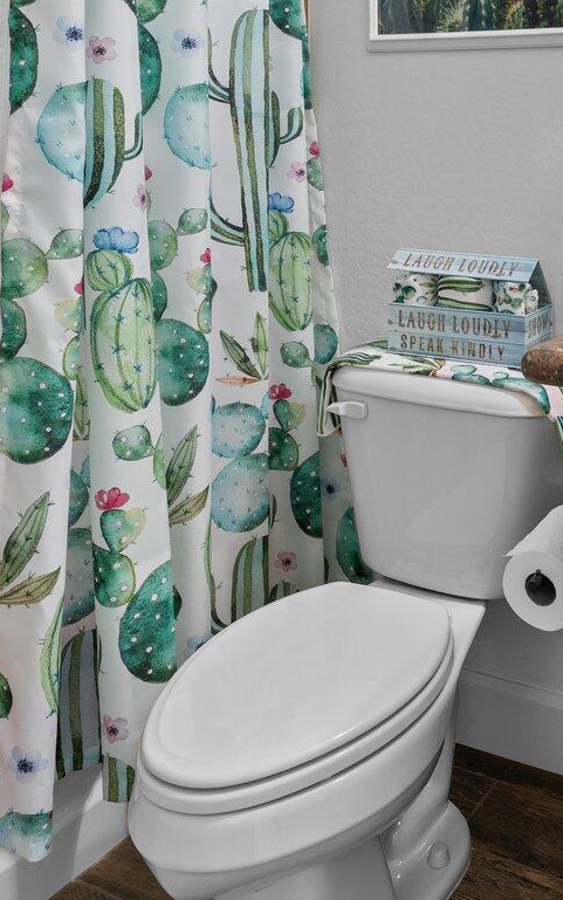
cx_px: 559
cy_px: 143
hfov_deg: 31.2
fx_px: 932
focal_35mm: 38
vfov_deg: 47.8
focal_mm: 14
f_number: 8
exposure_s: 1/2
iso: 400
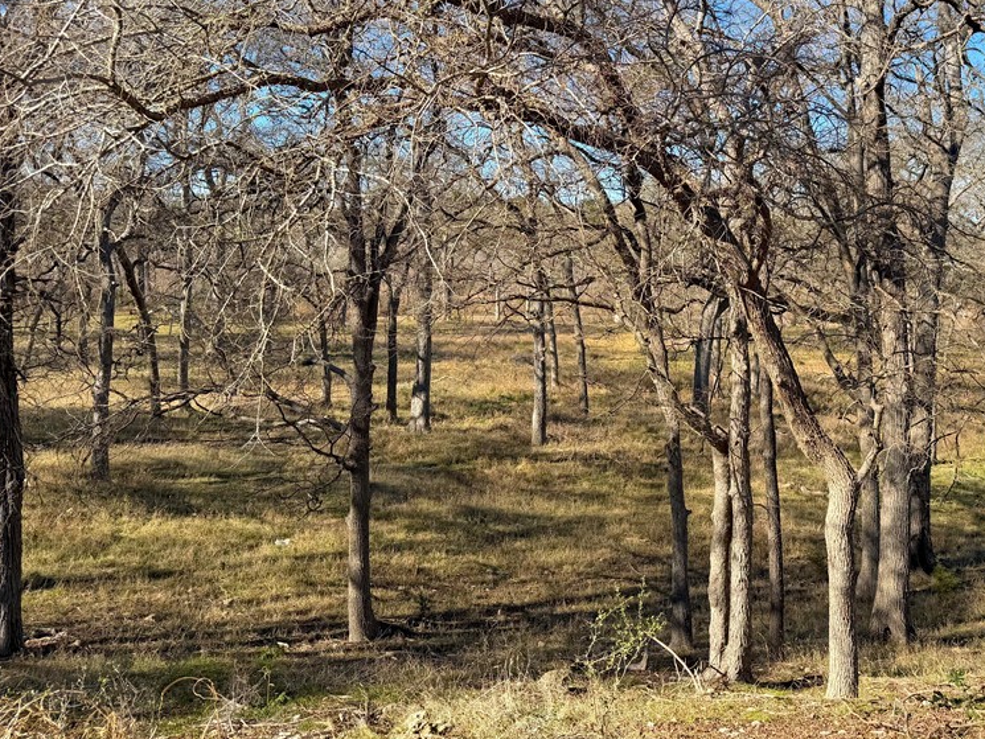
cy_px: 249
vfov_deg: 42.4
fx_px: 939
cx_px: 664
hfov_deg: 54.1
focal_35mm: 33
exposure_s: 1/2110
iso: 80
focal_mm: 6.76
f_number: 1.78
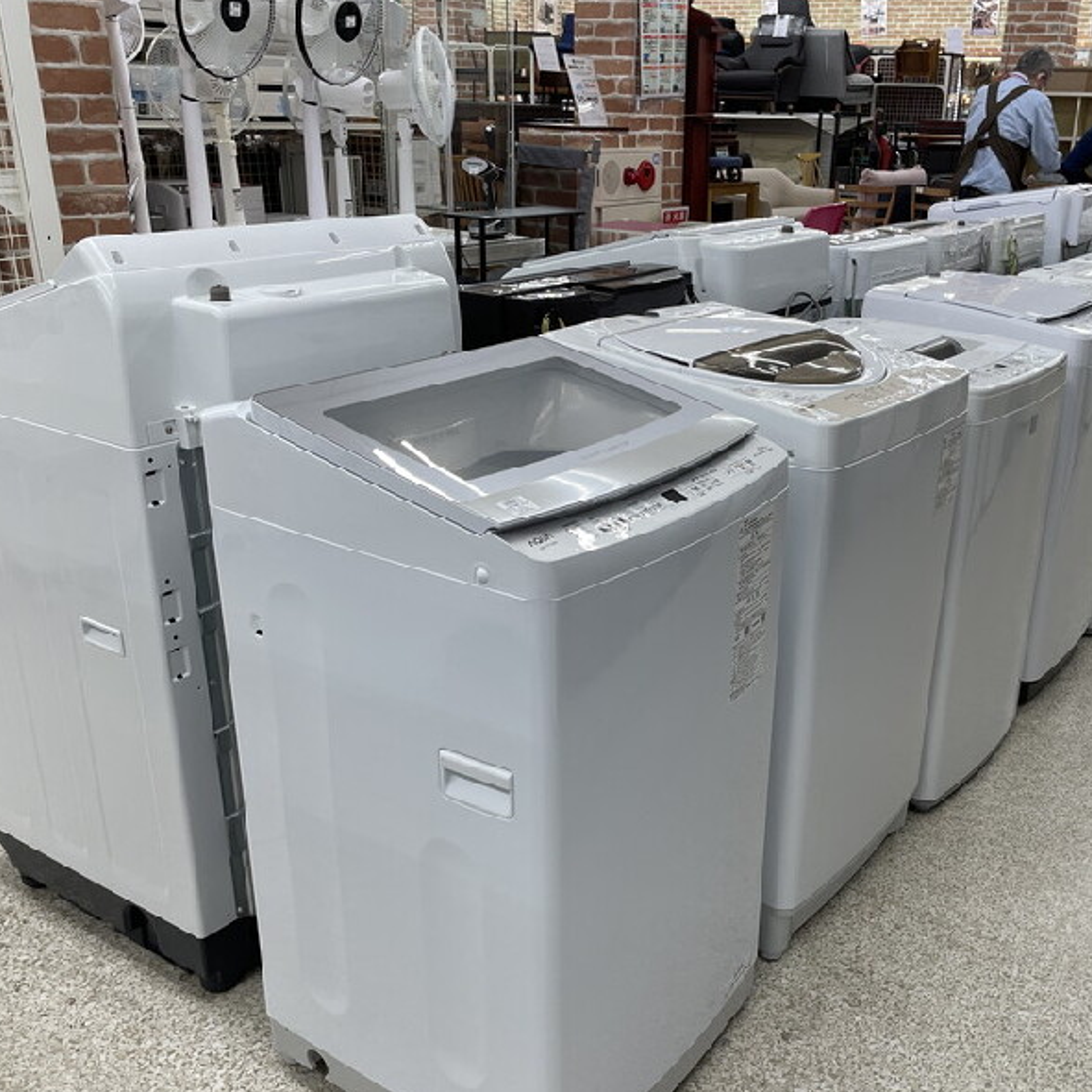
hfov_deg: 46.9
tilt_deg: -22.4
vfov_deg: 47.1
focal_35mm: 35
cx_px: 671
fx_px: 1249
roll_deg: -1.5
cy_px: 618
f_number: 1.6
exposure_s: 1/120
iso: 50
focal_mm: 4.2
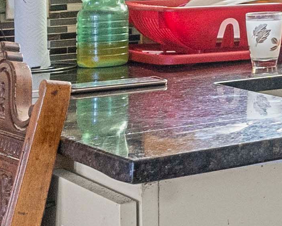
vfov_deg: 13.2
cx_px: 770
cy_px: -84
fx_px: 935
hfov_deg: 11.9
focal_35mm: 112
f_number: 8
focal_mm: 14
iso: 1000
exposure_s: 1/15
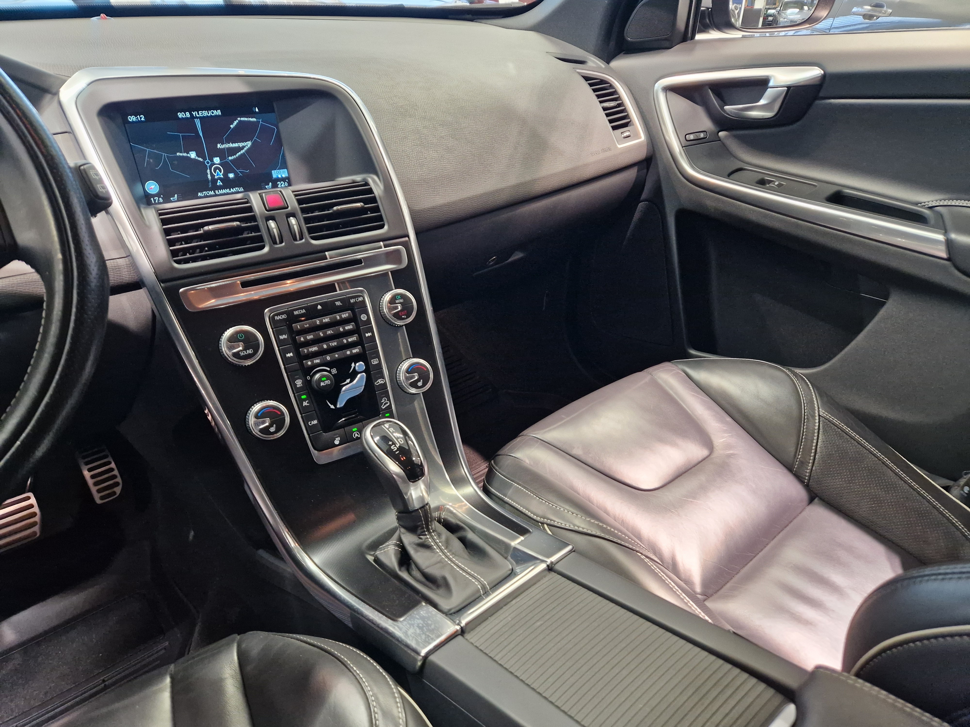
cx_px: 485
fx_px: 644
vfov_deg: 58.9
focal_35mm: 23
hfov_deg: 73.9
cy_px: 364
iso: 500
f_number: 1.8
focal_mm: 5.4
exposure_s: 1/100
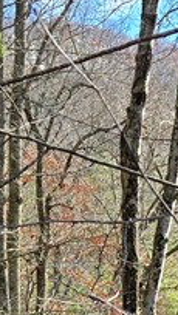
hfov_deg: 9.5
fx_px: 1056
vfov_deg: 16.3
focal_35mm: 126
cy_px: 380
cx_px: 198
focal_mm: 5.4
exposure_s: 1/666
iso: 25
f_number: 1.8
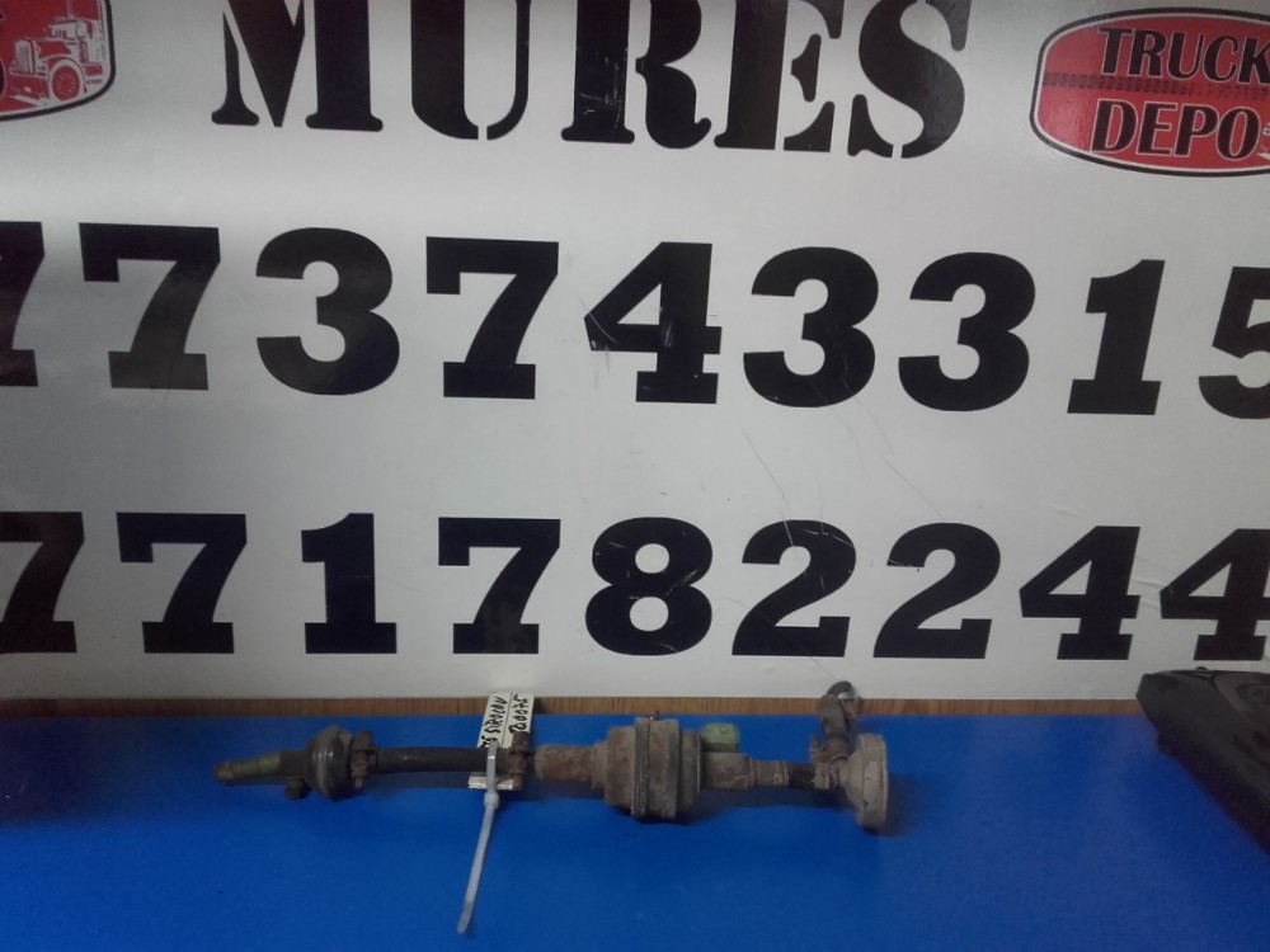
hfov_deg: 58.4
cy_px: 476
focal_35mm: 31
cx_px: 635
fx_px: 1137
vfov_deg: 45.4
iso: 110
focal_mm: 3.31
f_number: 2.2
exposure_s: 1/17
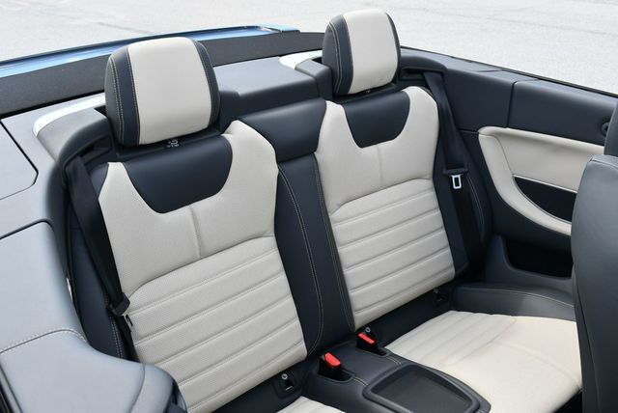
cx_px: 309
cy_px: 206
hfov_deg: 53.1
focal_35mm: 36
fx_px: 619
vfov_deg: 36.9
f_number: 5.6
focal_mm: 18
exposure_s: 1/250
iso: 200
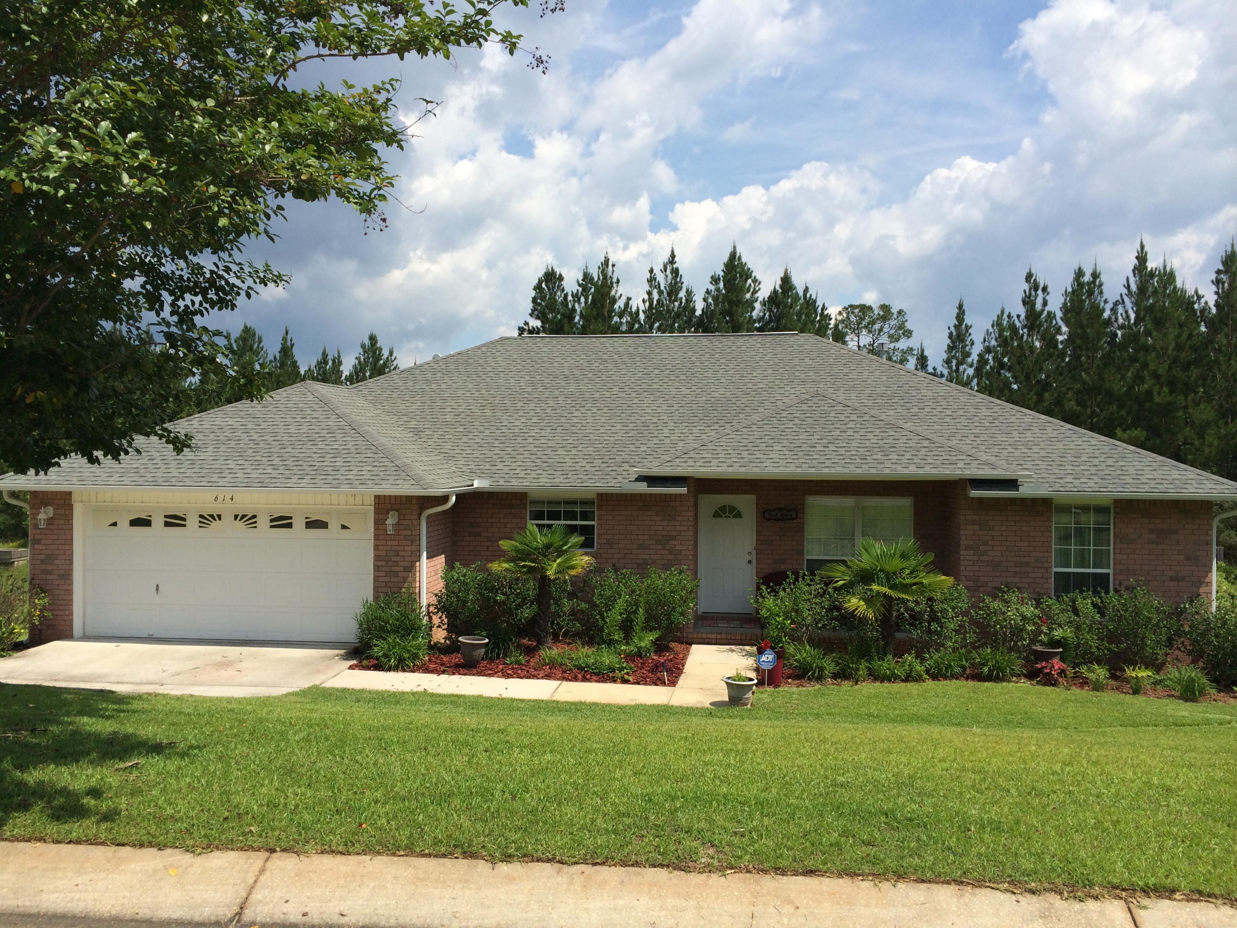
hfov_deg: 60.0
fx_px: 1072
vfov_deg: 46.8
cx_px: 618
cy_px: 464
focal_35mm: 30
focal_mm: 4.12
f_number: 2.2
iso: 40
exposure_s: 1/3425
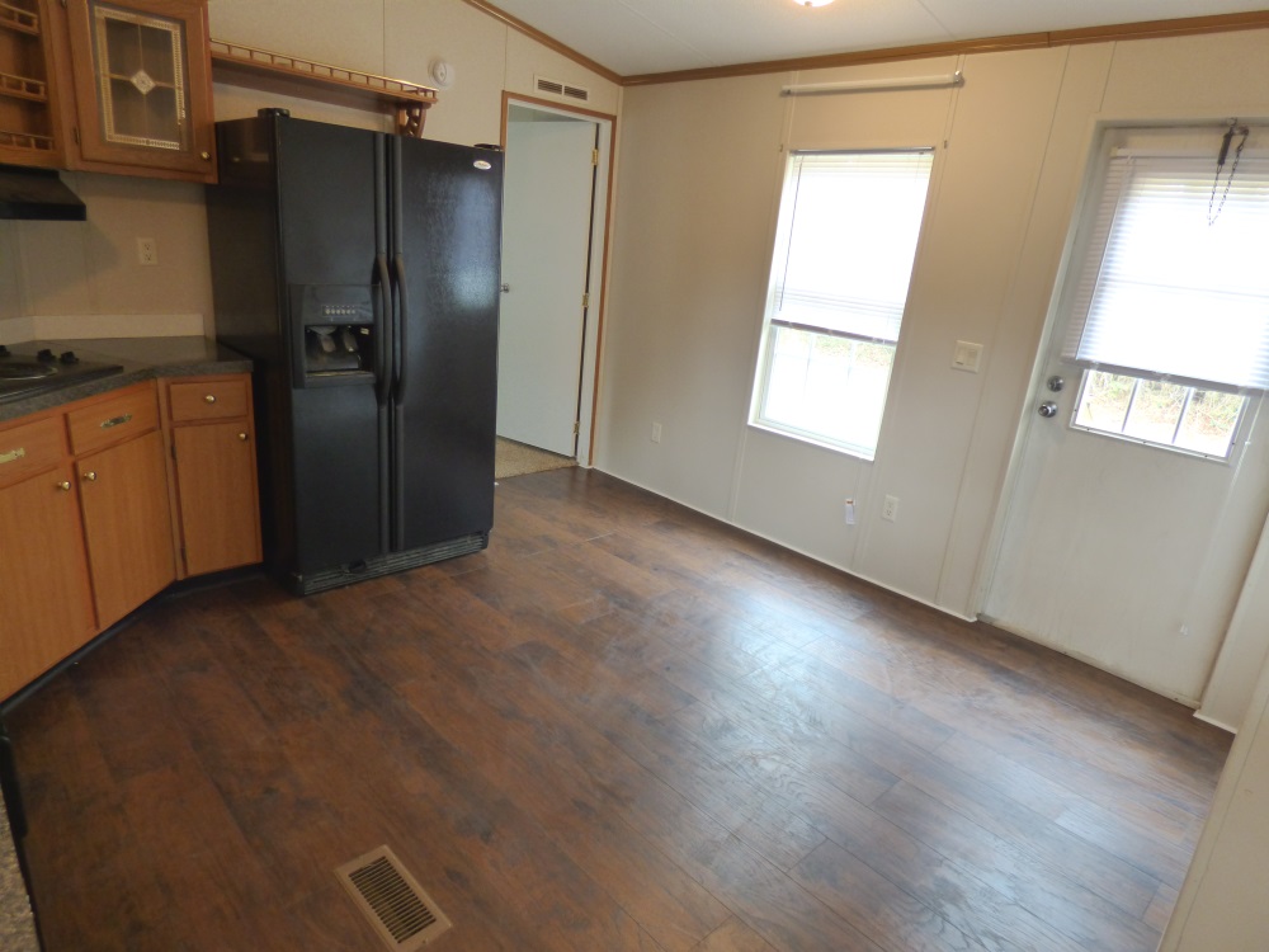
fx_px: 733
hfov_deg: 81.7
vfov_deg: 66.0
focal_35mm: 20
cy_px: 476
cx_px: 634
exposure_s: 1/50
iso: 400
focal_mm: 3.58
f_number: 2.8
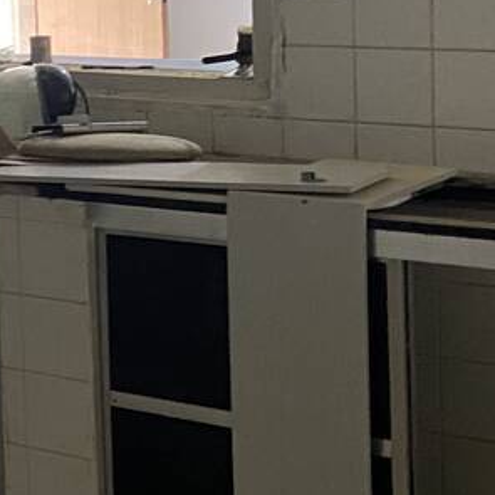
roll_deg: +2.0
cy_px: 52
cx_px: -284
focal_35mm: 112
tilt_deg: -4.3
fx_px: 1812
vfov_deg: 15.4
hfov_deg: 14.4
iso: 640
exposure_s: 1/30
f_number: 1.8
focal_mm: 4.25
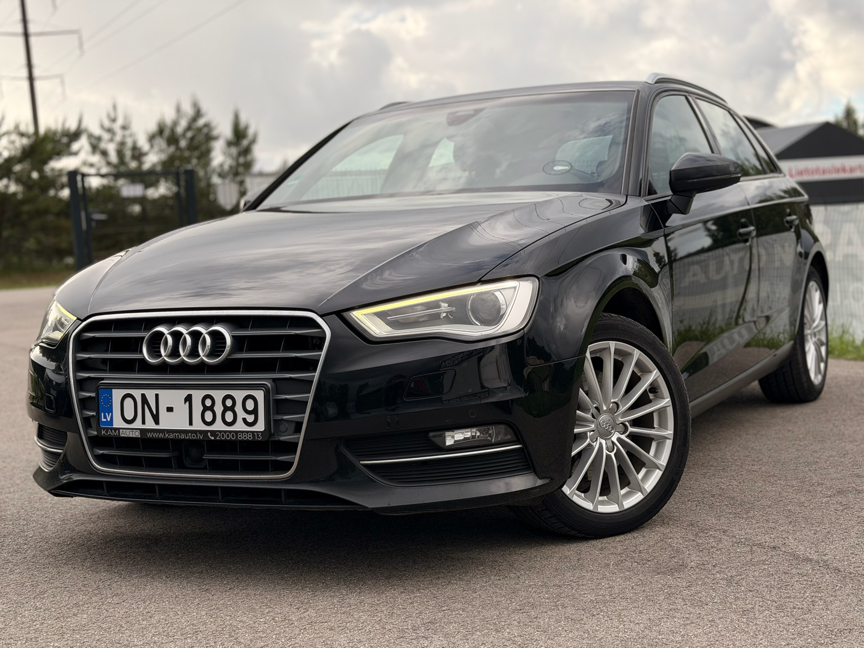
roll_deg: +0.5
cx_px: 432
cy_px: 324
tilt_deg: -4.5
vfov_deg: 30.3
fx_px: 1198
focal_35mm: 48
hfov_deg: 39.7
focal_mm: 6.76
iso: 80
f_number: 1.78
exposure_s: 1/1642
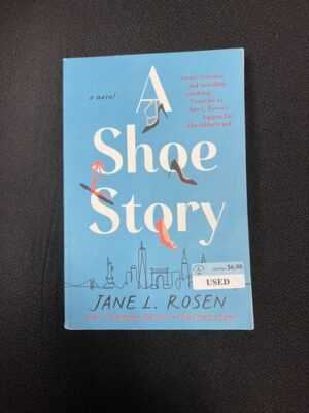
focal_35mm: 28
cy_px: 206
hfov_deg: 49.7
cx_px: 154
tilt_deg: -86.0
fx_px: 333
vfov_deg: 63.4
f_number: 1.8
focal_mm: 3.99
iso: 100
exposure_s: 1/60
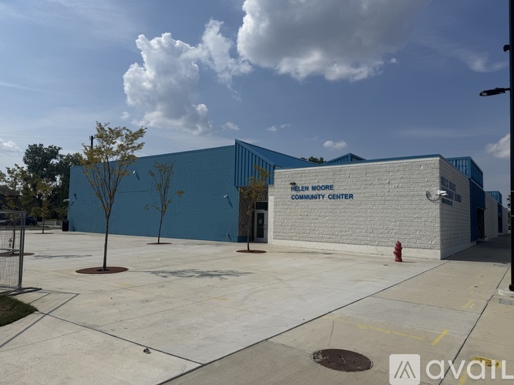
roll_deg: -1.8
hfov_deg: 71.6
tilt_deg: +4.3
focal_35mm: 24
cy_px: 192
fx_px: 356
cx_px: 257
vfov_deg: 56.8
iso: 80
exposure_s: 1/10309
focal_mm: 6.76
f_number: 1.78
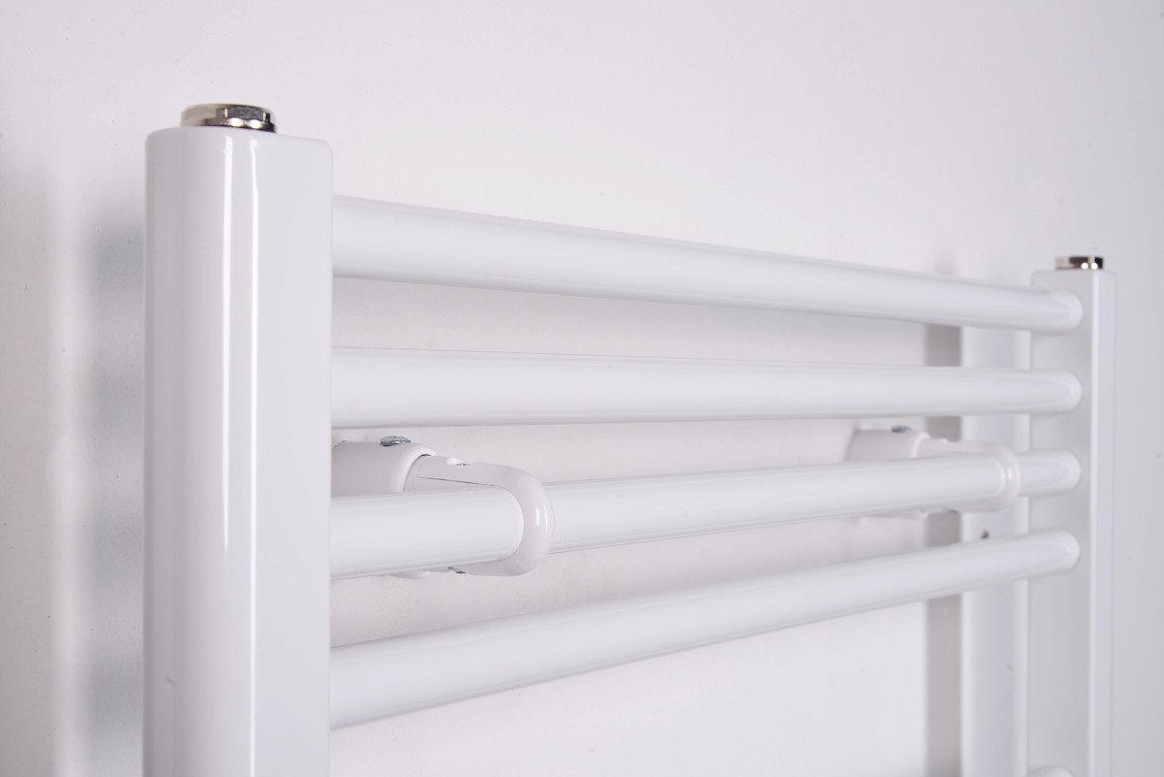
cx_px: 582
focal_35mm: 52
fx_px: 1682
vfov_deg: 26.0
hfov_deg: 38.2
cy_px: 388
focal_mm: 52
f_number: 14
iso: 250
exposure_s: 1/160
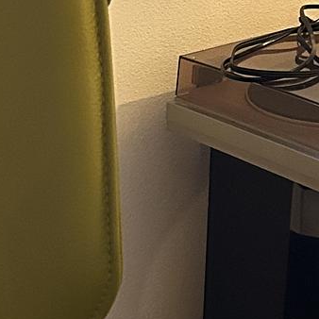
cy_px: 565
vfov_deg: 11.9
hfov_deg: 12.2
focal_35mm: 136
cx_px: -180
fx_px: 1418
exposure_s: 1/33
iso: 500
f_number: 1.5
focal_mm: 5.7
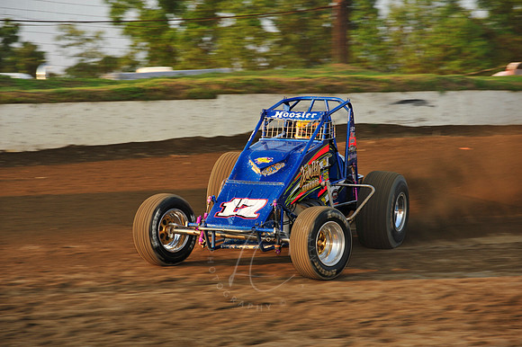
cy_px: 174
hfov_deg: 13.3
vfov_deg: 8.8
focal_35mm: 155
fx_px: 2246
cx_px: 261
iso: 400
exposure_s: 1/320
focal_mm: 155
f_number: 8
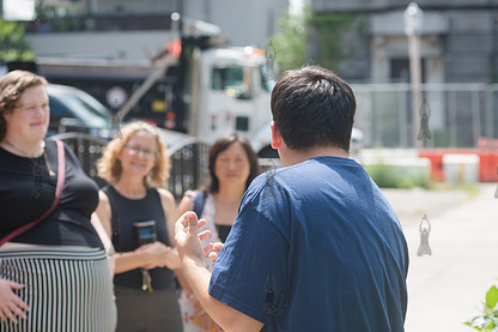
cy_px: 177
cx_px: 269
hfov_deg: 17.1
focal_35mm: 120
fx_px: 1659
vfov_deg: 11.4
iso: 200
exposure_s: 1/640
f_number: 4.5
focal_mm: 86
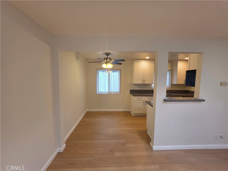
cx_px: 114
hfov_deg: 106.2
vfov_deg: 89.9
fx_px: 86
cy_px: 86
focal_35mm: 13
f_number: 1.9
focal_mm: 2.2
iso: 64
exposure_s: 1/120
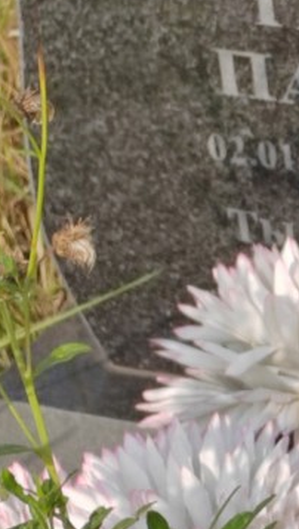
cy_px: 152
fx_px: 3009
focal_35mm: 214
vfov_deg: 10.0
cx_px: 549
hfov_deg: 5.6
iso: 100
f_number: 1.9
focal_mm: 5.52
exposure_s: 1/1200
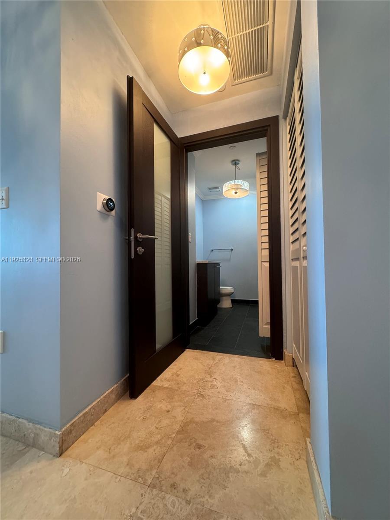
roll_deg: -0.7
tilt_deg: +2.2
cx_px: 195
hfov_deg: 85.7
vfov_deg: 102.1
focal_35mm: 14
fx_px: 210
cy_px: 260
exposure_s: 1/60
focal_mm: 2.22
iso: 320
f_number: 2.2
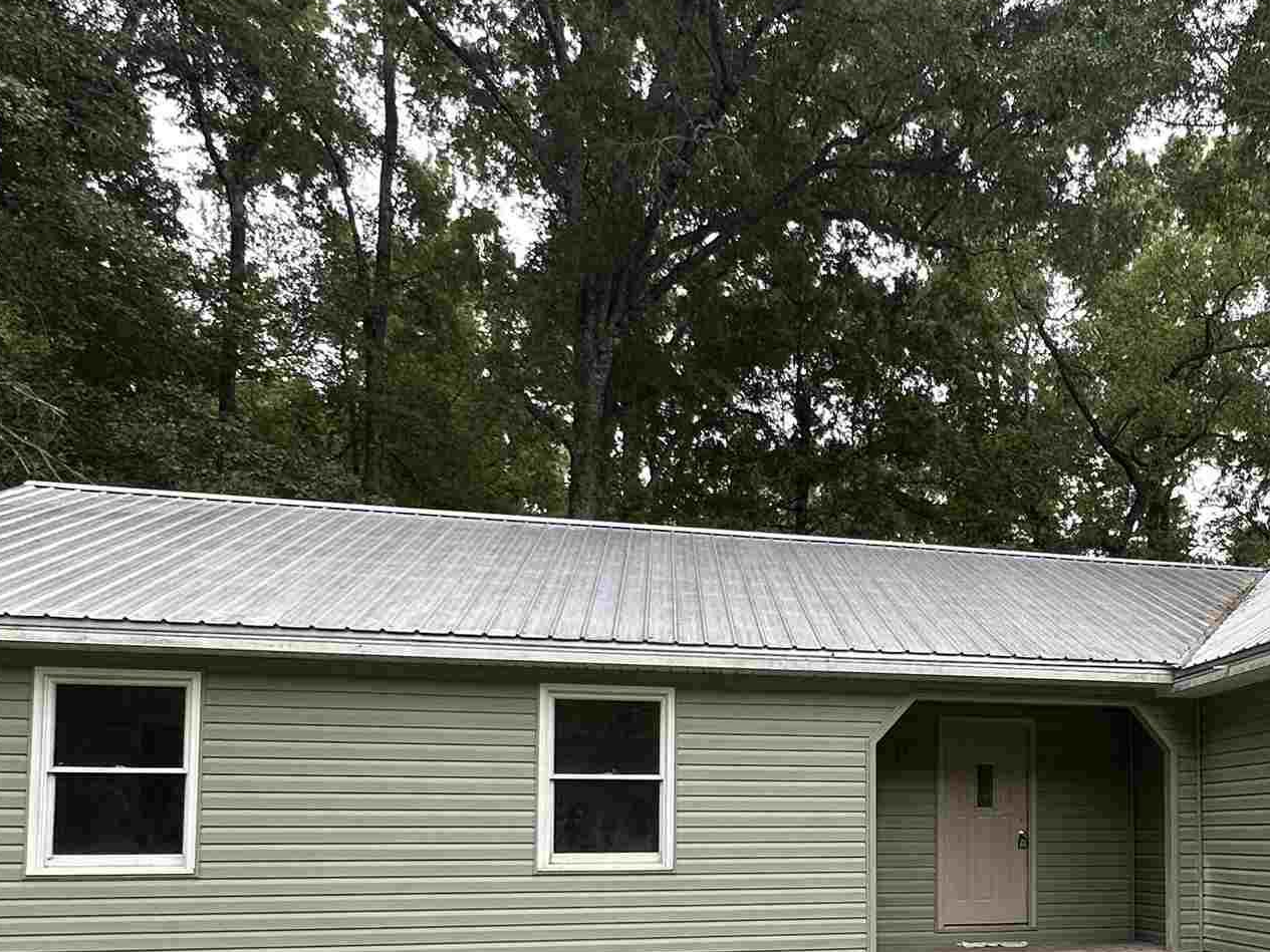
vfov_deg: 40.0
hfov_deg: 50.4
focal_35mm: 34
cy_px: 770
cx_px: 1030
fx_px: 1248
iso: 40
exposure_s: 1/305
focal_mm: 2.22
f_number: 2.2
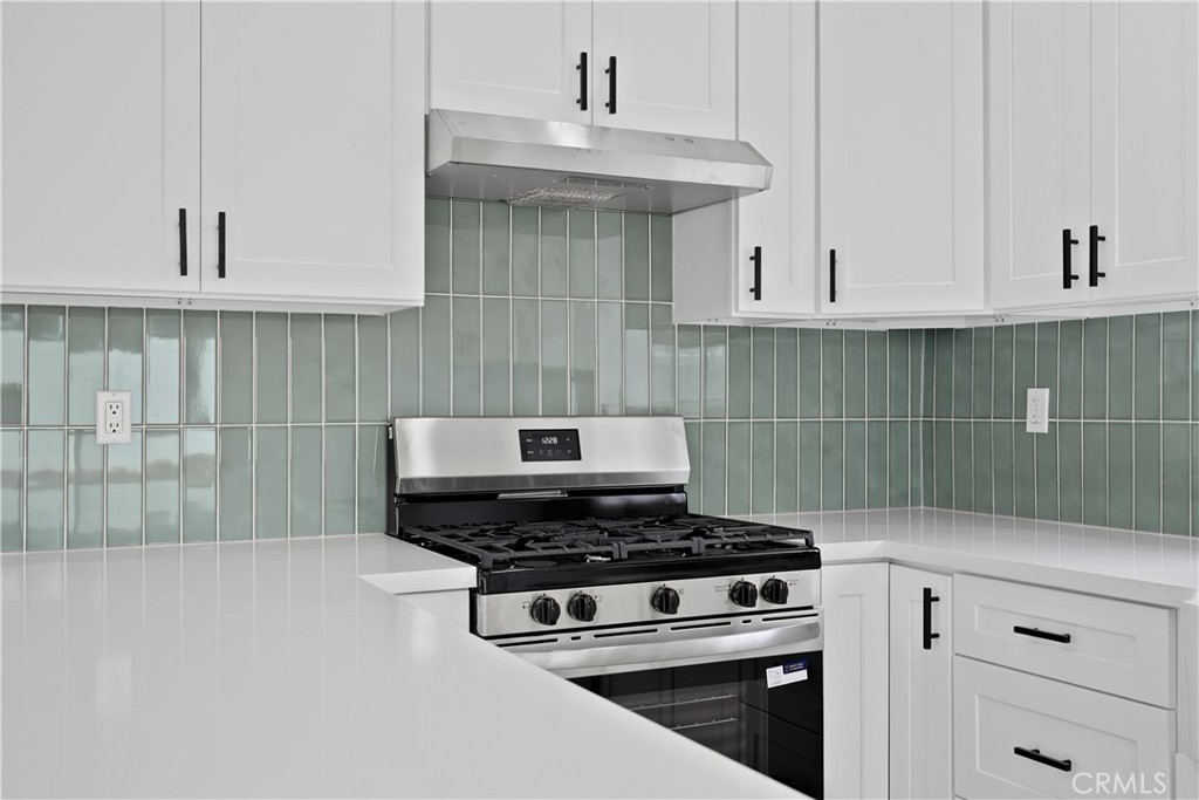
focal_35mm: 35
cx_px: 600
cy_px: 400
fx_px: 1166
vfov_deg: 37.9
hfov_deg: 54.4
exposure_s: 1/15
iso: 250
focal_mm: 35
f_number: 5.6
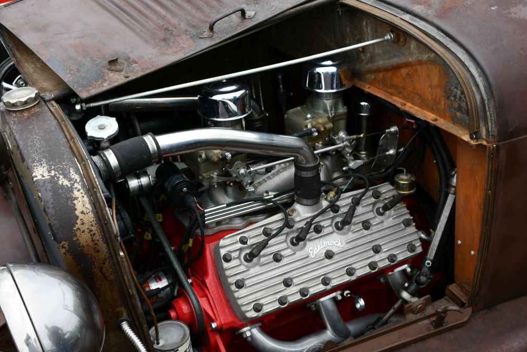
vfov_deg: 29.2
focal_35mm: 46
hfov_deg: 42.7
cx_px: 238
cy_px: 196
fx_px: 673
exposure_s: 1/250
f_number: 8
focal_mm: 26
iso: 200
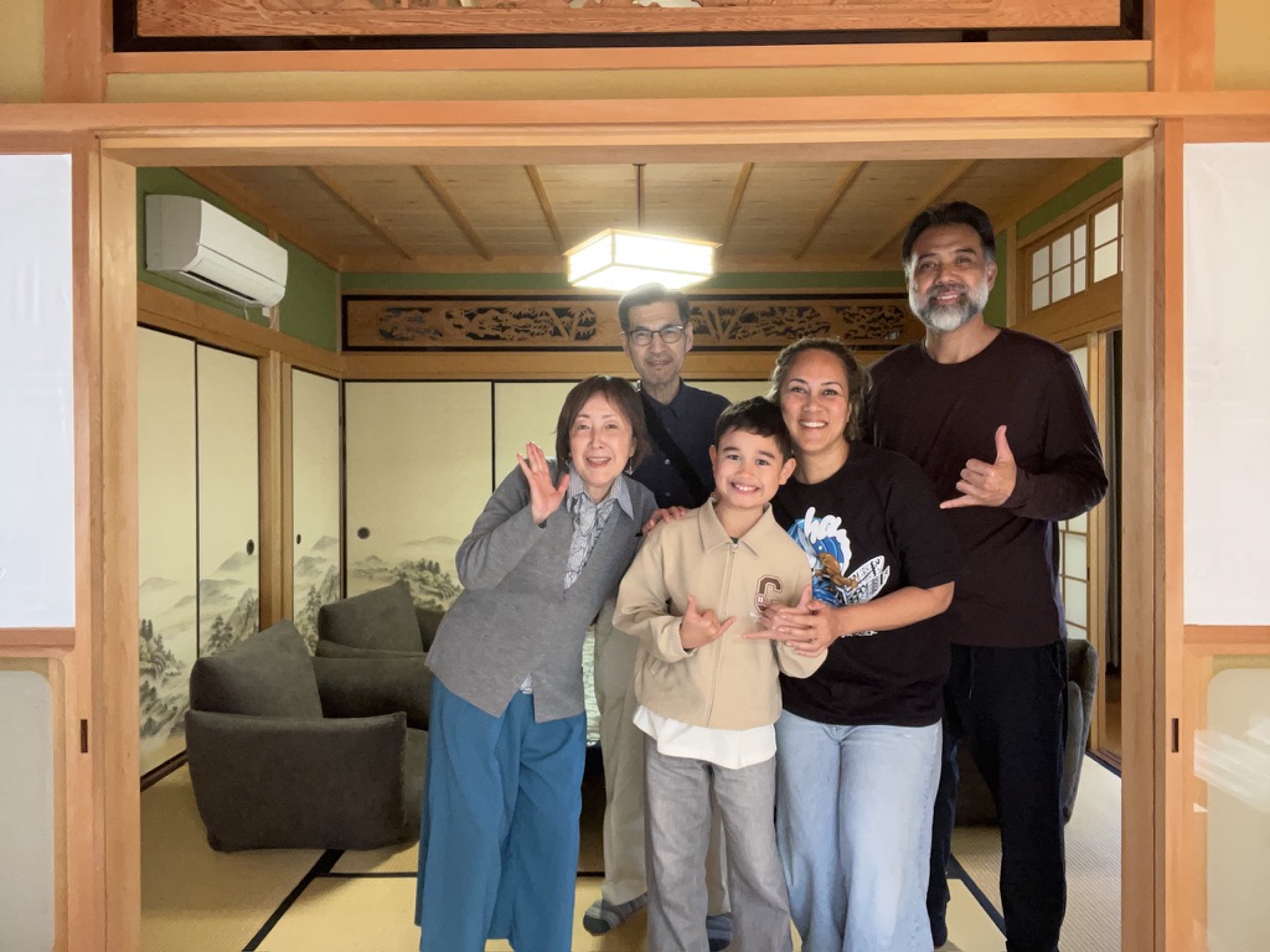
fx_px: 844
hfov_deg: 73.9
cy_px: 476
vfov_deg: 58.9
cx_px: 635
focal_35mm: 23
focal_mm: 2.71
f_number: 2.2
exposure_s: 1/30
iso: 320
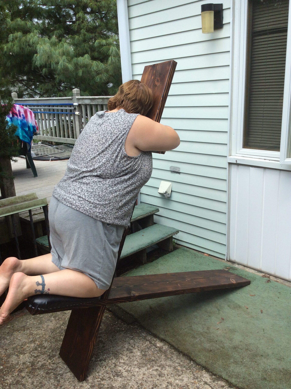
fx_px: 371
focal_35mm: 33
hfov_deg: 42.8
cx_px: 146
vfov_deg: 55.4
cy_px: 194
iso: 32
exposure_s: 1/665
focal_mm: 3.3
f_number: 2.4
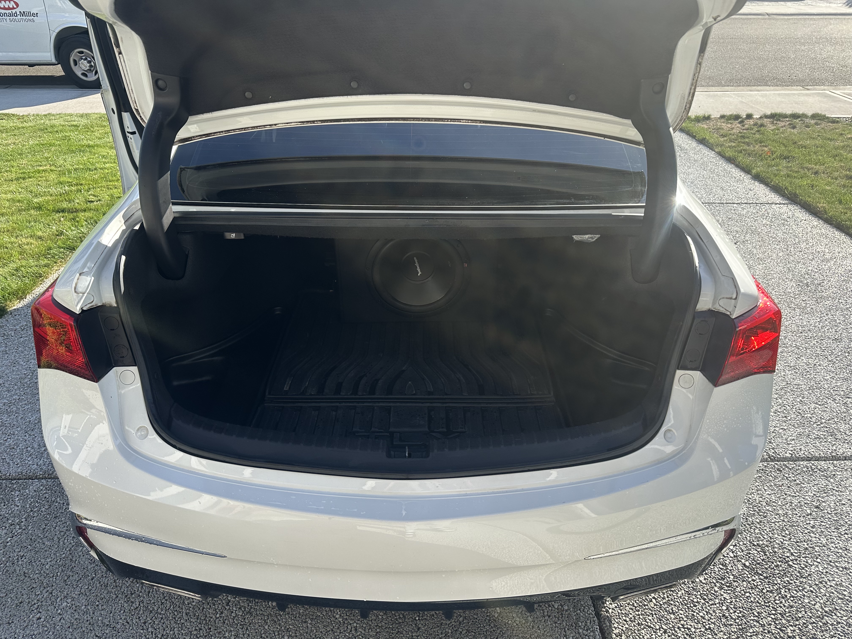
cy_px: 320
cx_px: 426
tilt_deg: -32.7
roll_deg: -1.4
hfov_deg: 71.6
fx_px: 591
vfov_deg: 56.8
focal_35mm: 24
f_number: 1.78
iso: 80
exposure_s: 1/1289
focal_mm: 6.86
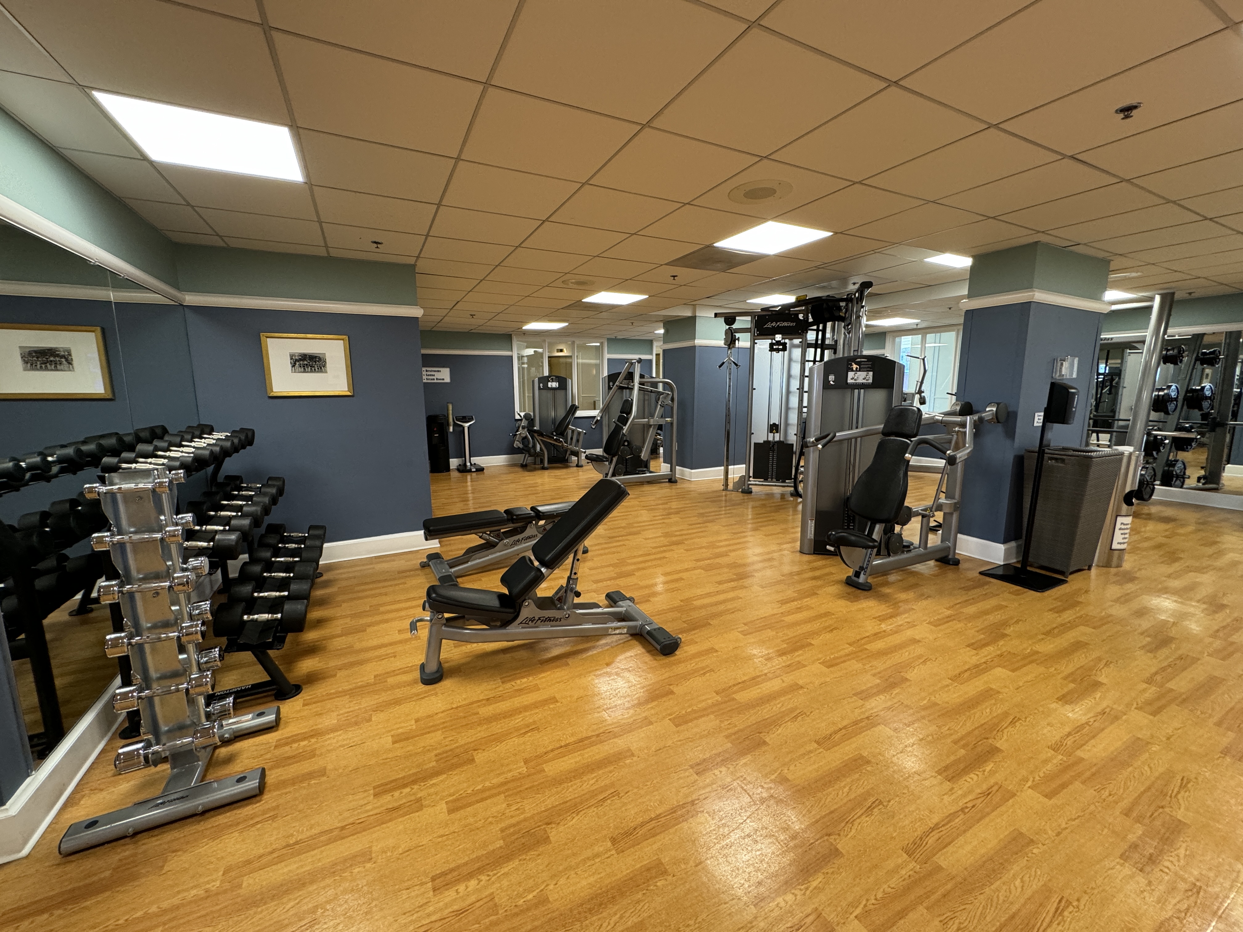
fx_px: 503
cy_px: 466
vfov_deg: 85.7
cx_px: 622
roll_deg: +0.1
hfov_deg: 102.1
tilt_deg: -9.2
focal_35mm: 14
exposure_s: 1/60
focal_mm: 2.22
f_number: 2.2
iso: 200
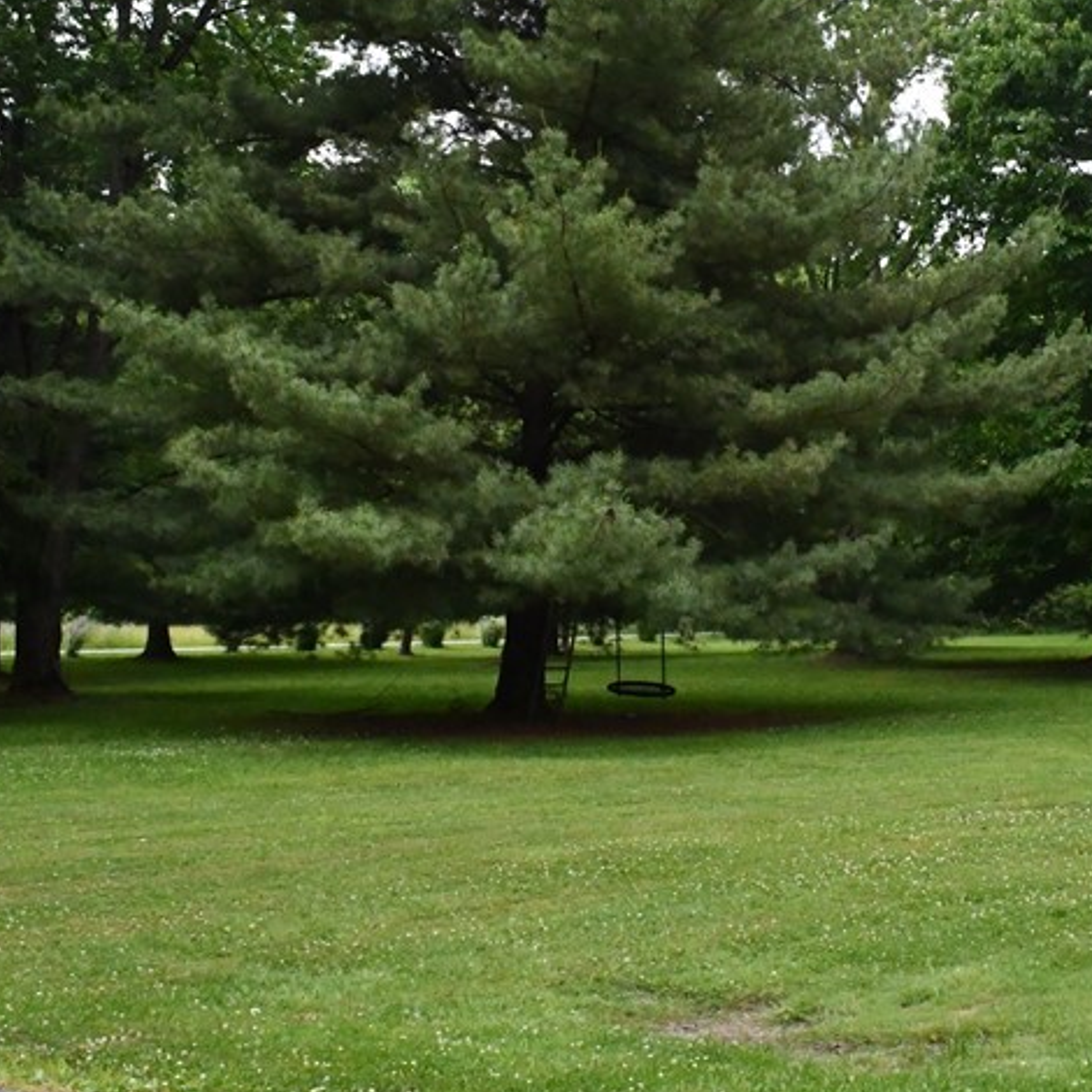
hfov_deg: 31.3
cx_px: 895
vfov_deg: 32.2
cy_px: 509
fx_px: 1892
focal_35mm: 53
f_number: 16
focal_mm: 18
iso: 5000
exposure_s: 1/1000
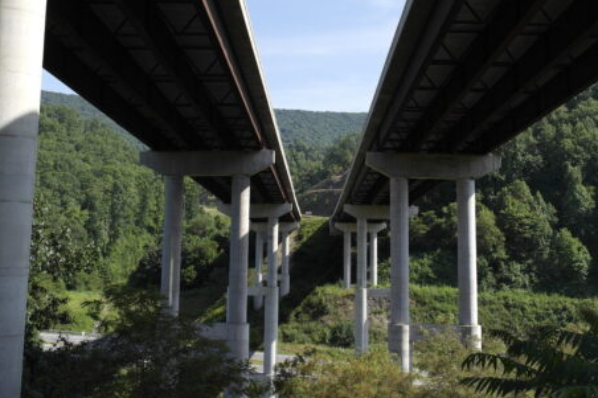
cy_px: 87
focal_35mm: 51
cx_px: 314
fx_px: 847
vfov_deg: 26.0
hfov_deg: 38.9
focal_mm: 20
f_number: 6.3
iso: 100
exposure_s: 1/250
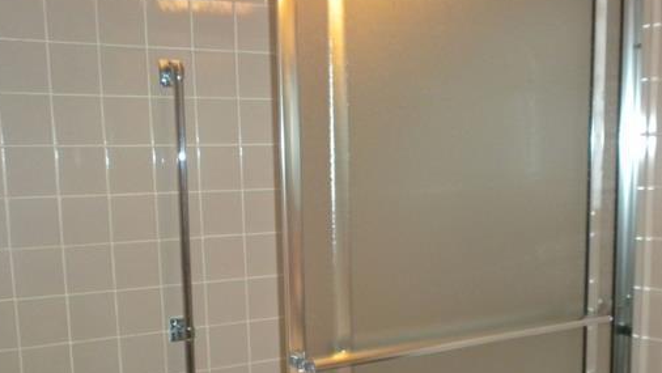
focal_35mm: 51
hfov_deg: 40.5
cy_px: 294
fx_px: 896
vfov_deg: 23.2
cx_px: 357
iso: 400
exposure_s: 1/30
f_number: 3.5
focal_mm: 6.6
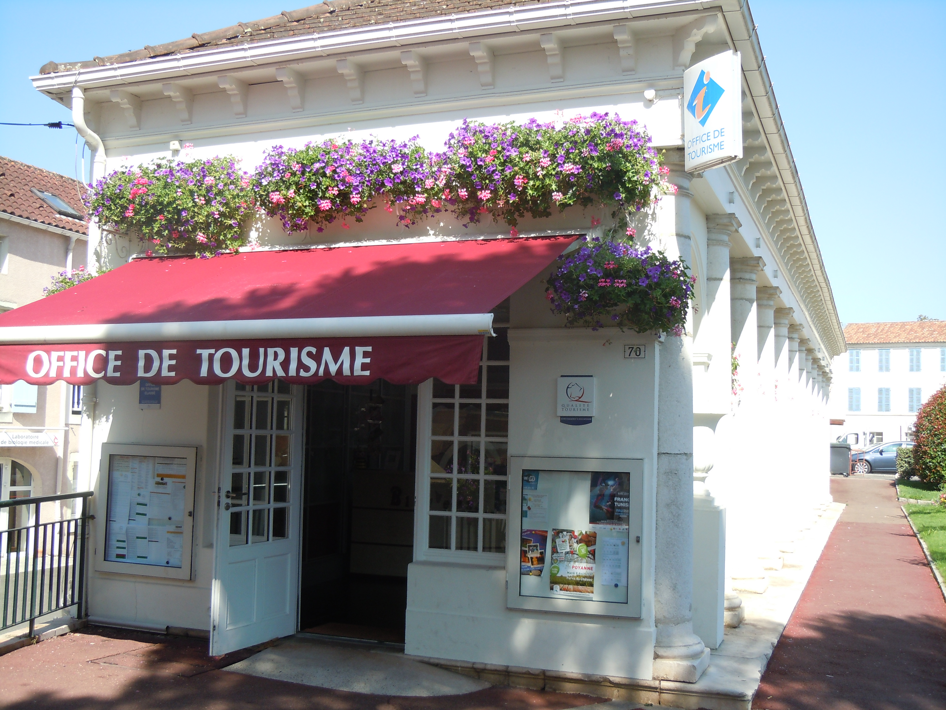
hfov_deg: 47.9
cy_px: 355
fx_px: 1066
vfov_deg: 36.8
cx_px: 473
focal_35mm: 39
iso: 100
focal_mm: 7.1
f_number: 3.7
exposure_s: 1/320
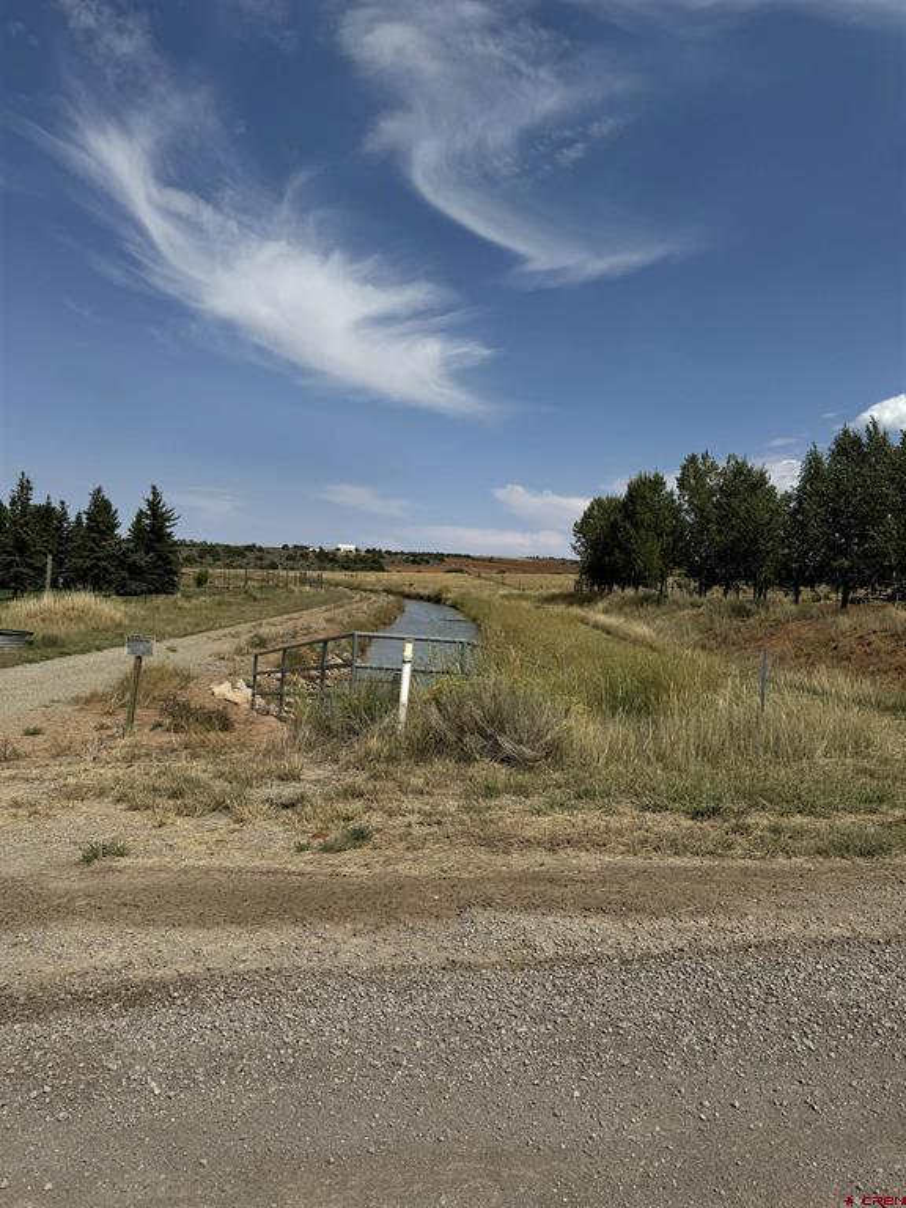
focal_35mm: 24
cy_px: 604
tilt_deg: -1.8
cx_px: 453
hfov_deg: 56.8
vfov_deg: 71.6
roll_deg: -3.1
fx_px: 838
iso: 80
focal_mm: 6.76
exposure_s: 1/7937
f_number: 1.78
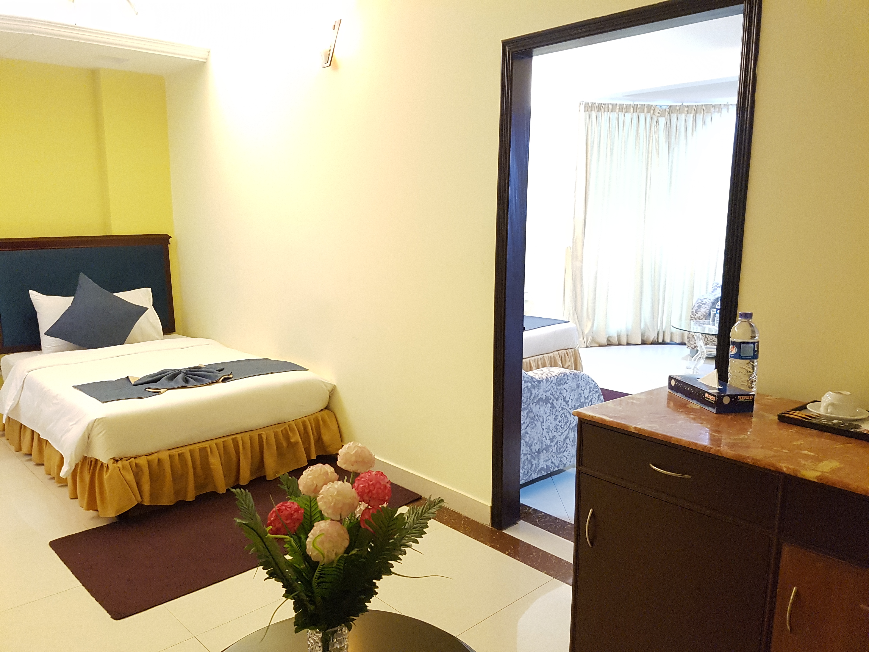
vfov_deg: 53.1
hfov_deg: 67.3
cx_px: 434
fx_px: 653
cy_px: 326
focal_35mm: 26
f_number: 1.7
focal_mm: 4.2
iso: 500
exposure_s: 1/10
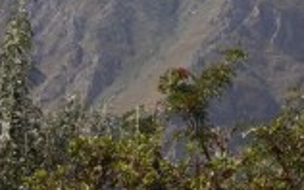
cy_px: -104
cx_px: 327
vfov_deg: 4.7
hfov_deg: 7.5
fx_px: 2313
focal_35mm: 279
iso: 50
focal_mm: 12.1
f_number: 4.3
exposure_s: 1/427
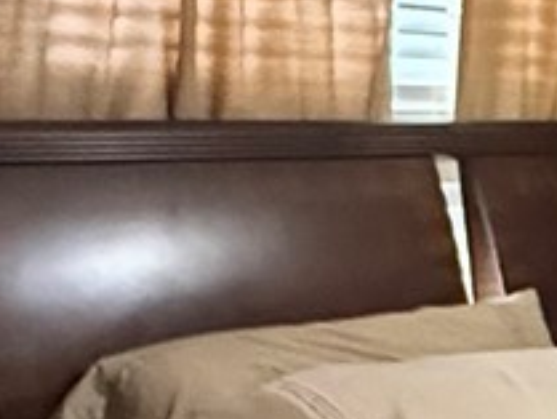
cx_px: 935
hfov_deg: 16.1
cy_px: 414
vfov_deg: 13.7
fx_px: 1723
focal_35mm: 107
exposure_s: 1/40
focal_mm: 2.22
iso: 1600
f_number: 2.2
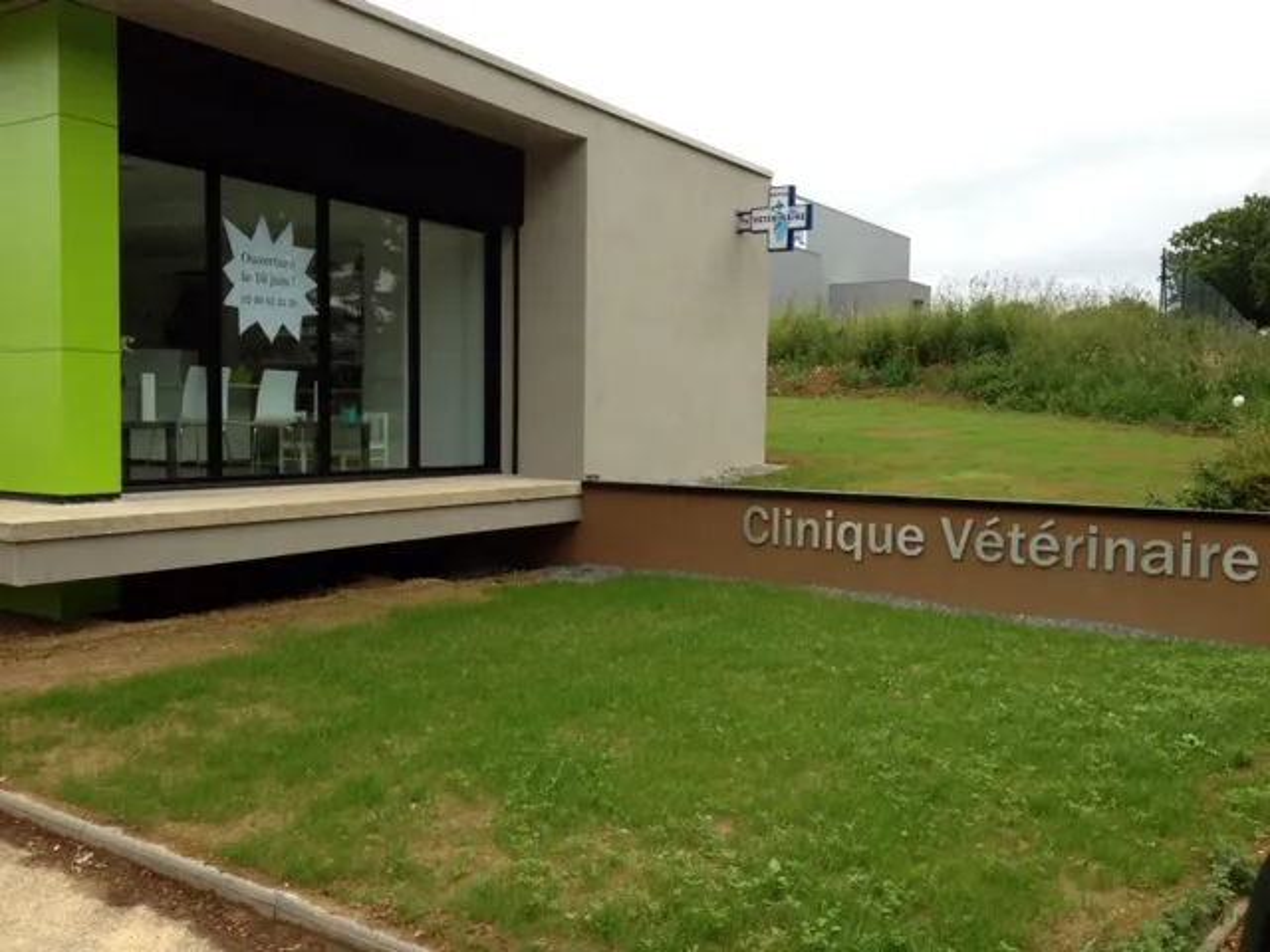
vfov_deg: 40.7
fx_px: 1284
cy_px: 476
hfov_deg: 52.6
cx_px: 635
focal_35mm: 35
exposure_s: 1/334
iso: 50
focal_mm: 4.28
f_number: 2.4
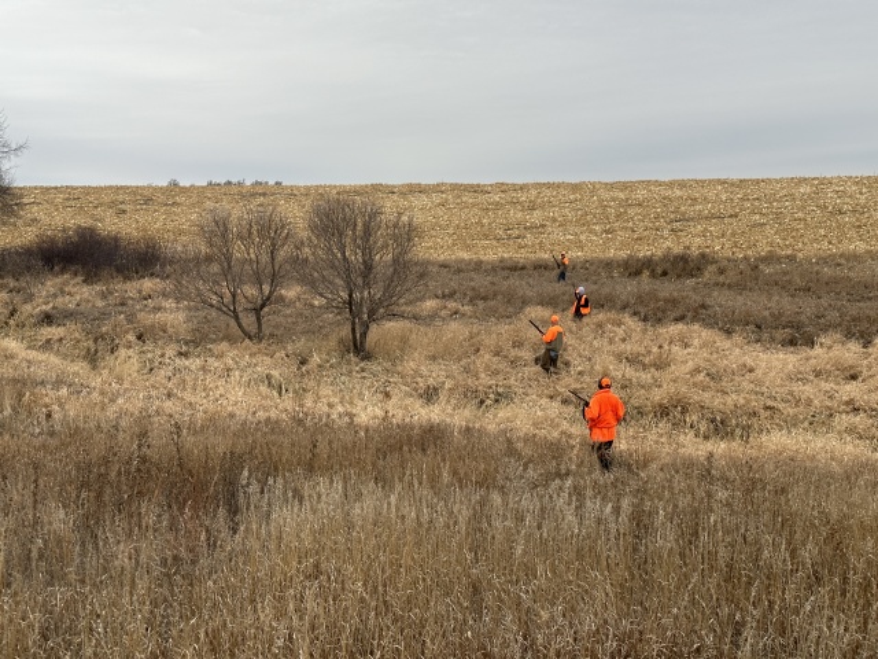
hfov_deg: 39.7
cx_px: 439
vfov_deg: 30.3
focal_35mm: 48
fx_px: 1217
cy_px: 330
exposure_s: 1/651
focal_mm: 6.86
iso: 64
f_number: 1.78
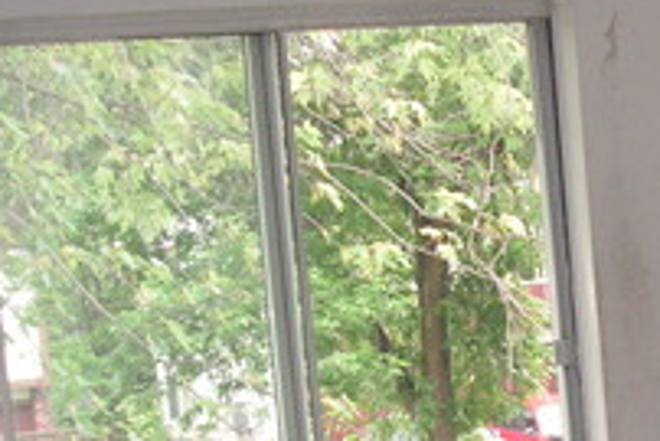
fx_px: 2293
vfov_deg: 10.9
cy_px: 477
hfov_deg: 15.8
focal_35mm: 125
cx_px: 791
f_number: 3.3
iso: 160
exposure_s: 1/45
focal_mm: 6.3
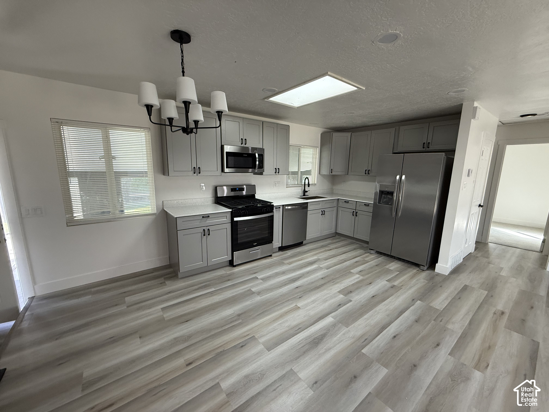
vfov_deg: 85.7
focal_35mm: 14
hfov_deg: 102.1
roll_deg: -0.9
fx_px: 222
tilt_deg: -9.8
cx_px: 274
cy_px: 206
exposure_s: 1/120
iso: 320
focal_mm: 2.22
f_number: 2.2
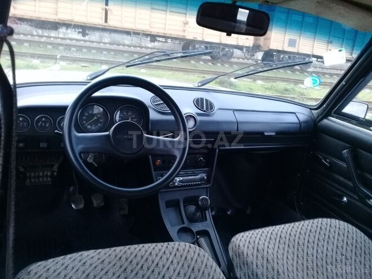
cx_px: 186
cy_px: 140
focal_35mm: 31
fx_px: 333
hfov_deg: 58.4
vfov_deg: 45.4
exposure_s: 1/33
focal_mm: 3.3
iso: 160
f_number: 2.2
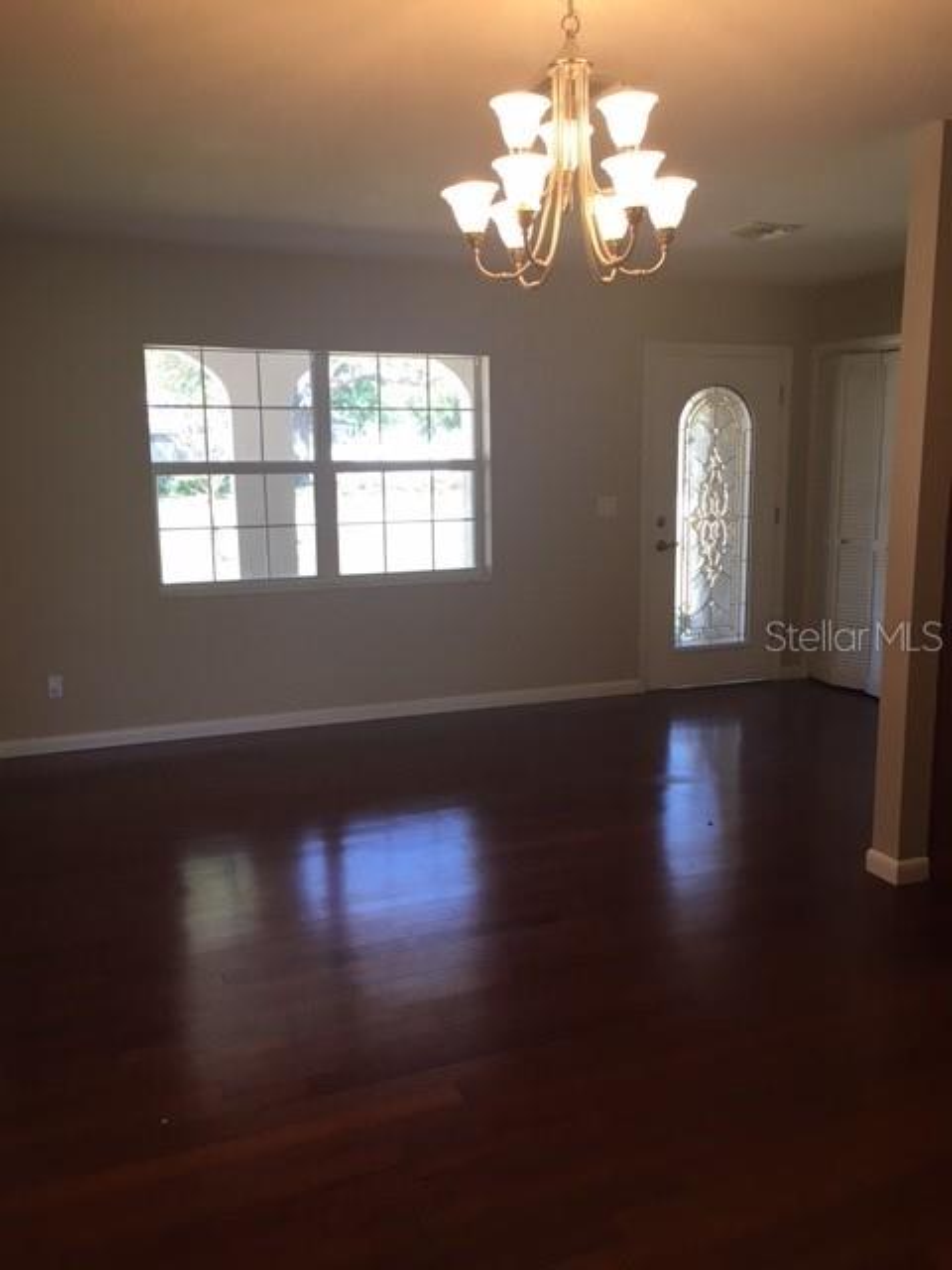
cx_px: 476
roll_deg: +1.0
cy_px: 635
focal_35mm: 29
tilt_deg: -10.1
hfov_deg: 48.2
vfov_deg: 61.7
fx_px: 1063
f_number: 2.2
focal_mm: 4.15
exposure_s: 1/33
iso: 32
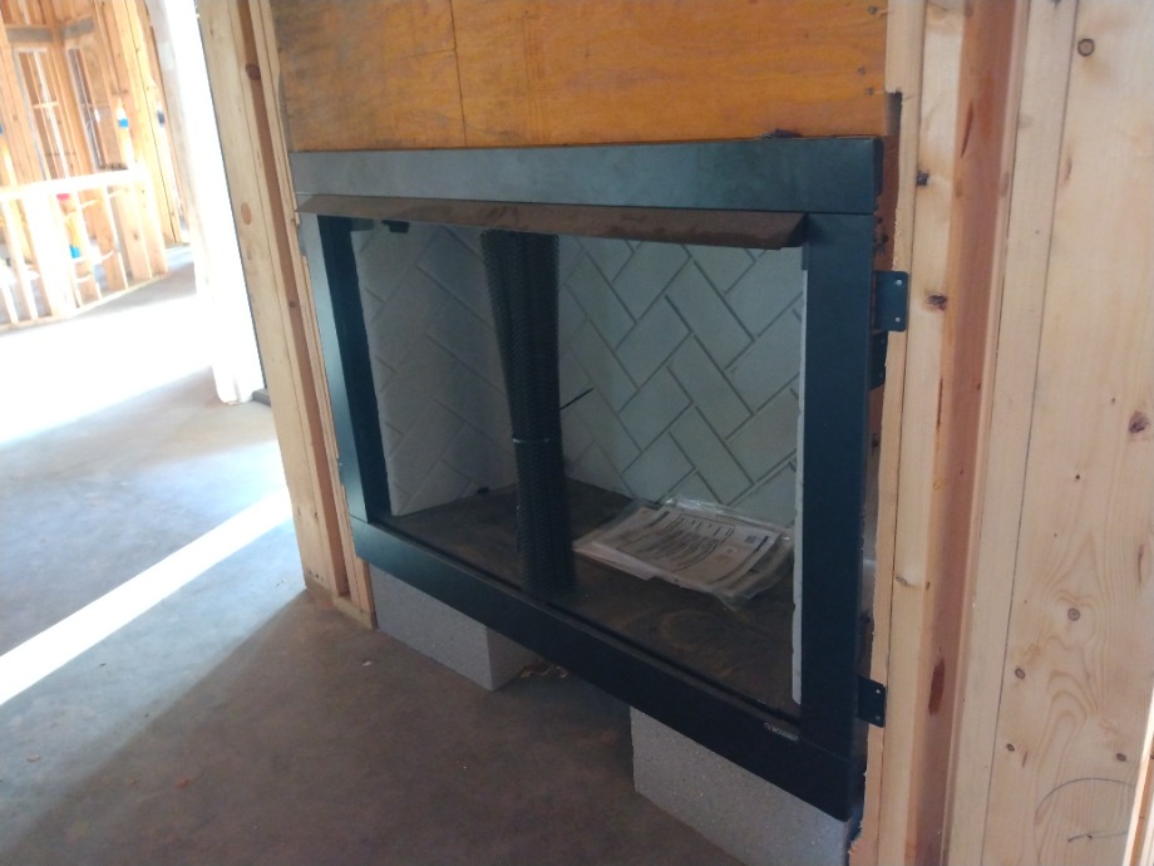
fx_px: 667
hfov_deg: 81.7
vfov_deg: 66.0
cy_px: 433
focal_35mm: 20
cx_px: 577
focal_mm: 3.54
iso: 509
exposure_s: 1/30
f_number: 2
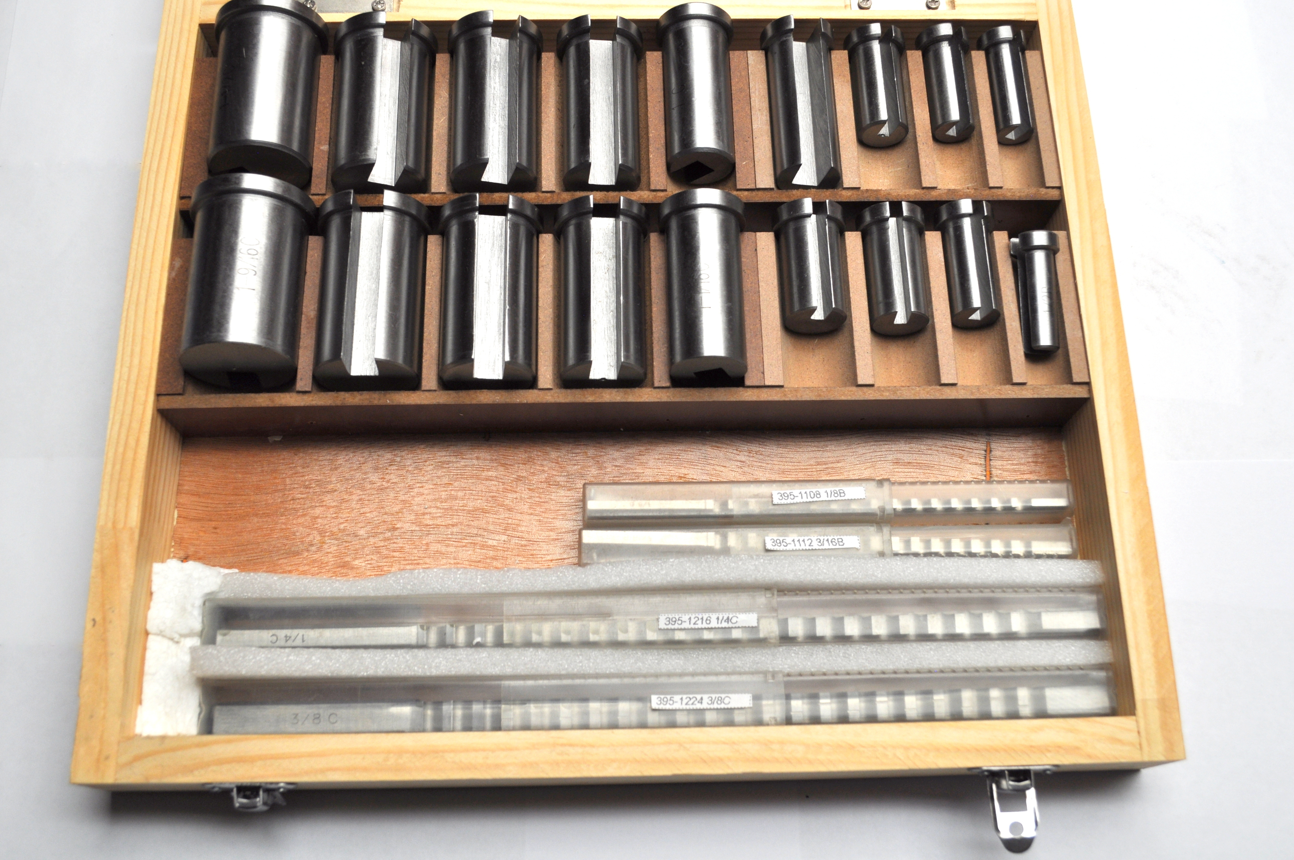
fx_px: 1292
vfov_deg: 36.8
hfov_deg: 53.2
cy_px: 430
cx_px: 647
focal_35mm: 36
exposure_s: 1/125
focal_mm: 24
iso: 280
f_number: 5.6
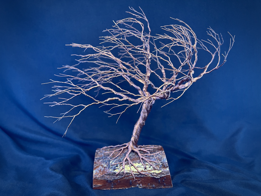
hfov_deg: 69.4
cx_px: 130
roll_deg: -1.1
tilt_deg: -10.1
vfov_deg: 54.9
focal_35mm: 25
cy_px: 98
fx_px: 188
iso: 400
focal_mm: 5.1
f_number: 1.6
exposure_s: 1/60
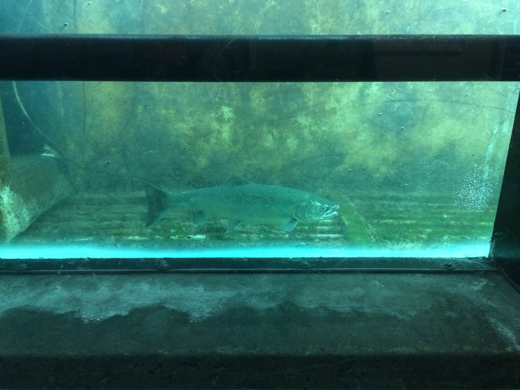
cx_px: 260
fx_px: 436
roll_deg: -0.4
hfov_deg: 61.7
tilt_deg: -18.4
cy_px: 195
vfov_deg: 48.2
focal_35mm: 29
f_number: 2.2
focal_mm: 4.15
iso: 320
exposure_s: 1/24
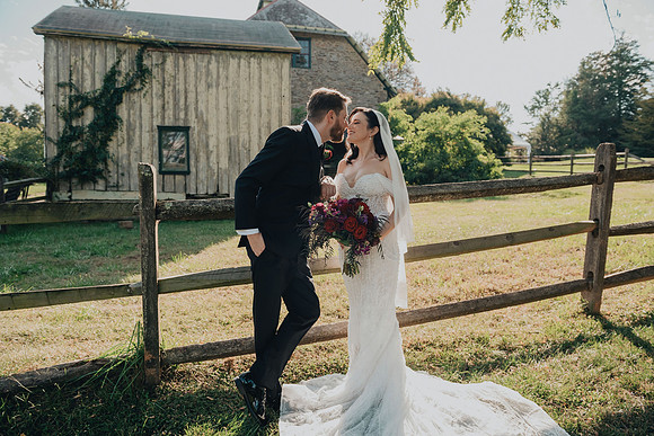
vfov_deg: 53.2
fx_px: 436
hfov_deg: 73.7
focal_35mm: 24
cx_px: 327
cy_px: 218
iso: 400
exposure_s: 1/800
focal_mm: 24
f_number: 4
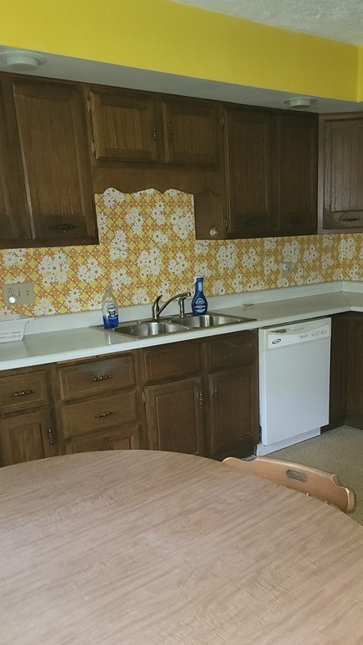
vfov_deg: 57.6
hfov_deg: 34.4
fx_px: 581
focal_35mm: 34
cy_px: 382
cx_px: 234
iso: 200
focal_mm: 6.7
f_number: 1.8
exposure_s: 1/9.99
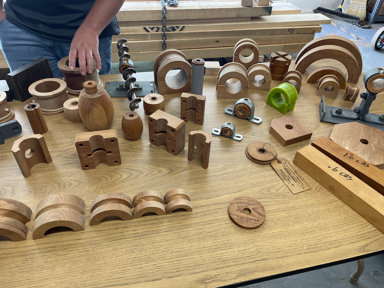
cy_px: 144
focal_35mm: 26
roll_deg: -1.6
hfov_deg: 67.3
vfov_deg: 53.1
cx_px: 192
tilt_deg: -41.3
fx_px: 288
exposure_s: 1/120
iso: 125
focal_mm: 4.2
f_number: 1.6
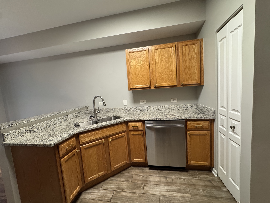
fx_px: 109
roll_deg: +5.4
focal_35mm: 14
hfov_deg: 102.1
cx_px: 135
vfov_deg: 85.7
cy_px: 102
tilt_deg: -5.7
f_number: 2.2
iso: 250
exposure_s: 1/60
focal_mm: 2.22
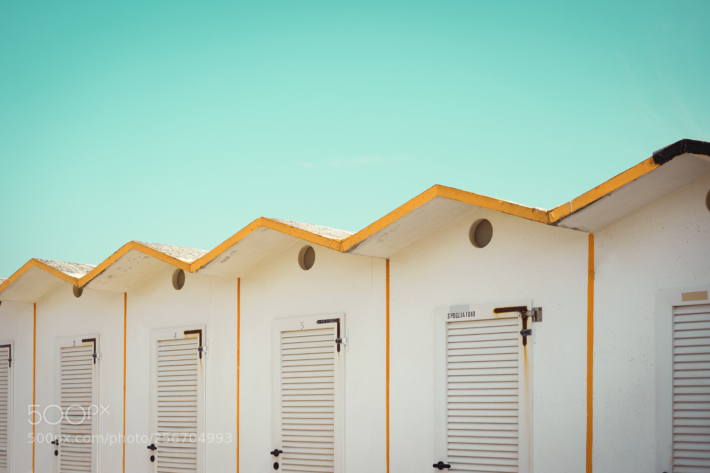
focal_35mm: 50
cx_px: 355
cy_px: 236
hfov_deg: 39.6
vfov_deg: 27.0
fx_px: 986
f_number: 2.5
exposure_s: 1/800
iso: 50
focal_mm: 50
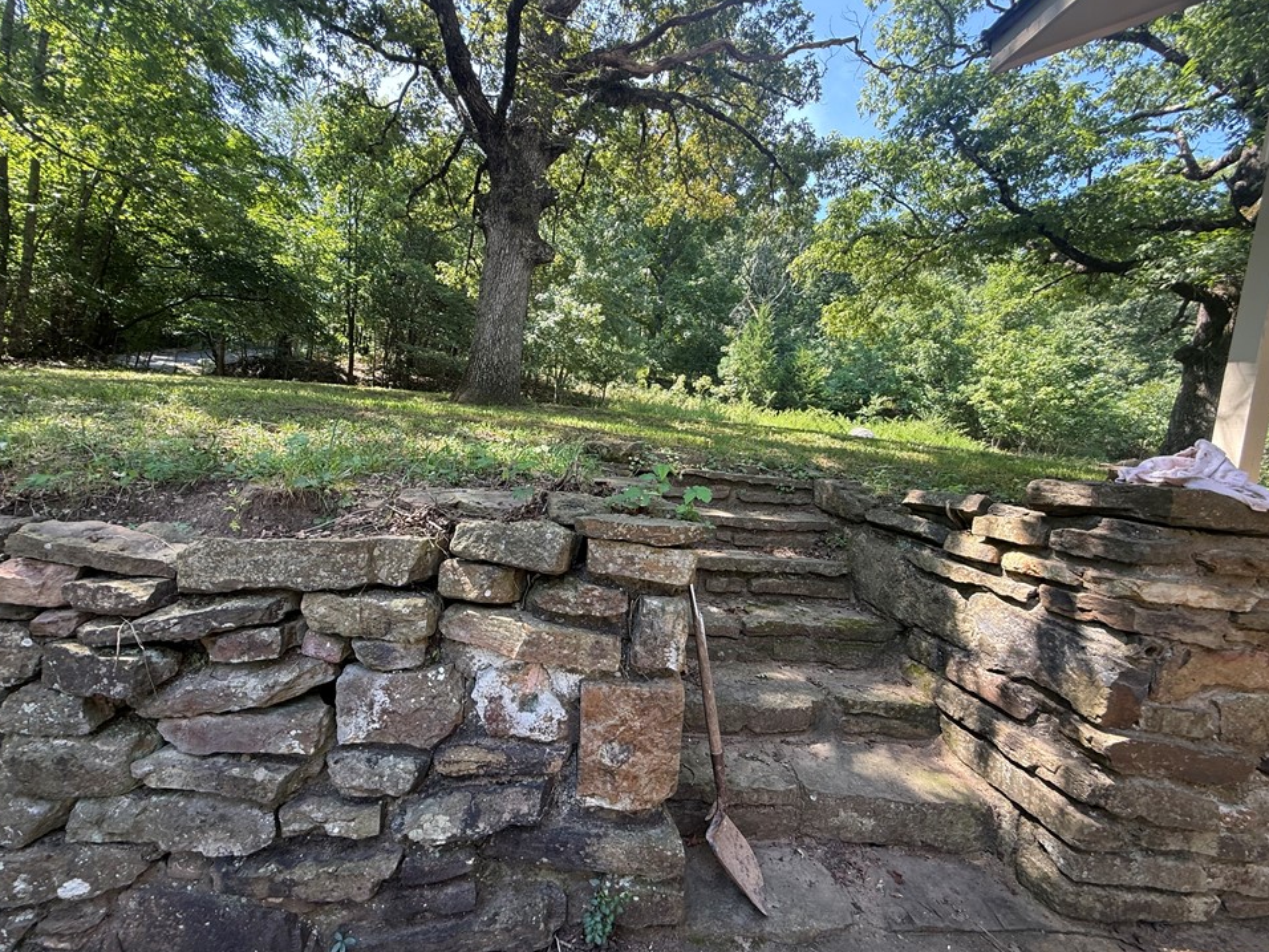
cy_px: 474
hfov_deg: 98.2
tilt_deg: -4.5
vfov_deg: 81.7
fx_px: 550
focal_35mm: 15
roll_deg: -5.9
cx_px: 619
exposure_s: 1/99
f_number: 2.2
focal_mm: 2.22
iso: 40
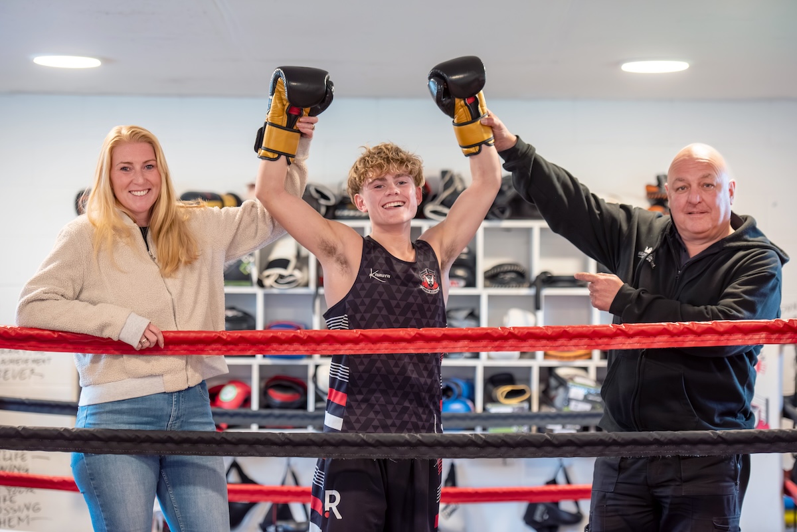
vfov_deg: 13.4
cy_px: 266
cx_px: 398
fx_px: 2259
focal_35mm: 102
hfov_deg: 20.0
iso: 800
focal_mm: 102
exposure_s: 1/125
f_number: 3.2
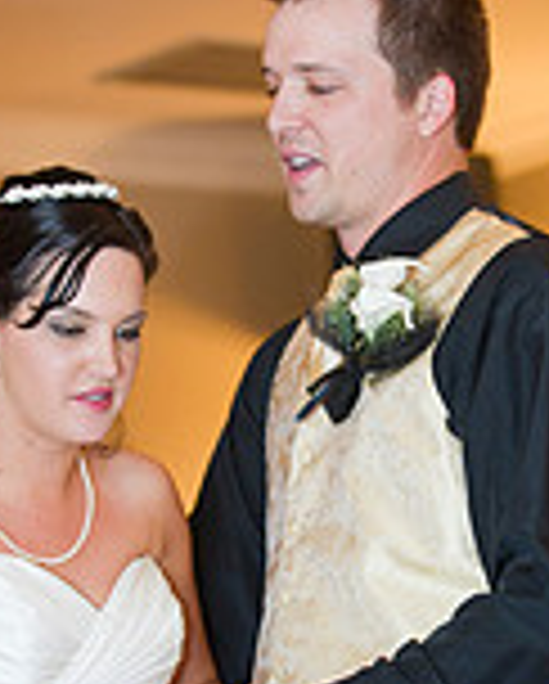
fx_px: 3932
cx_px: 209
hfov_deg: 8.0
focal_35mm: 194
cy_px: 504
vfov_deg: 9.9
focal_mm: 70
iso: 2000
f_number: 2.8
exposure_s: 1/50
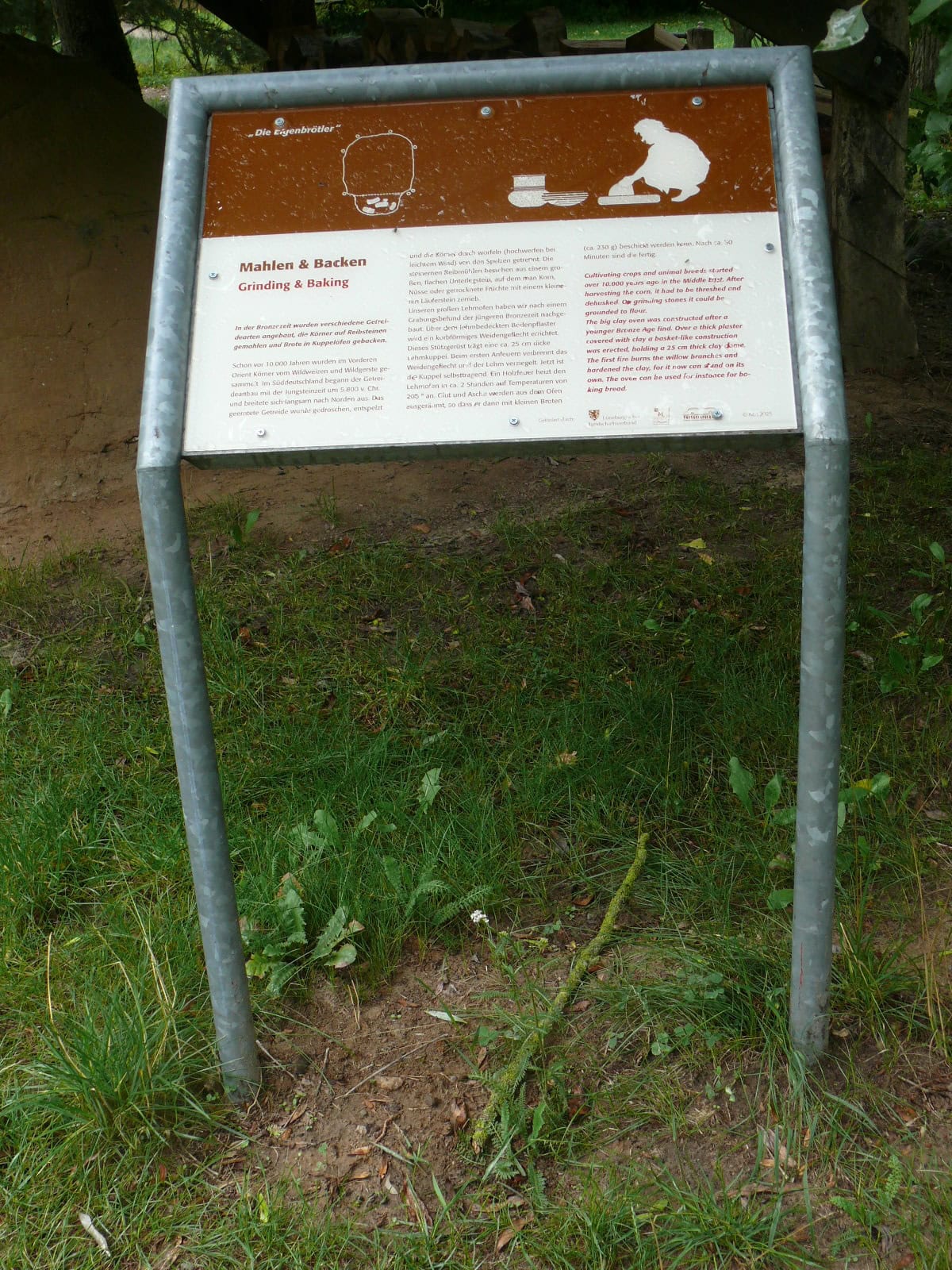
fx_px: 1723
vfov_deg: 40.4
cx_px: 476
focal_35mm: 47
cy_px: 635
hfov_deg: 30.9
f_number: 3.6
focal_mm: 8.9
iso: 100
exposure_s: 1/125
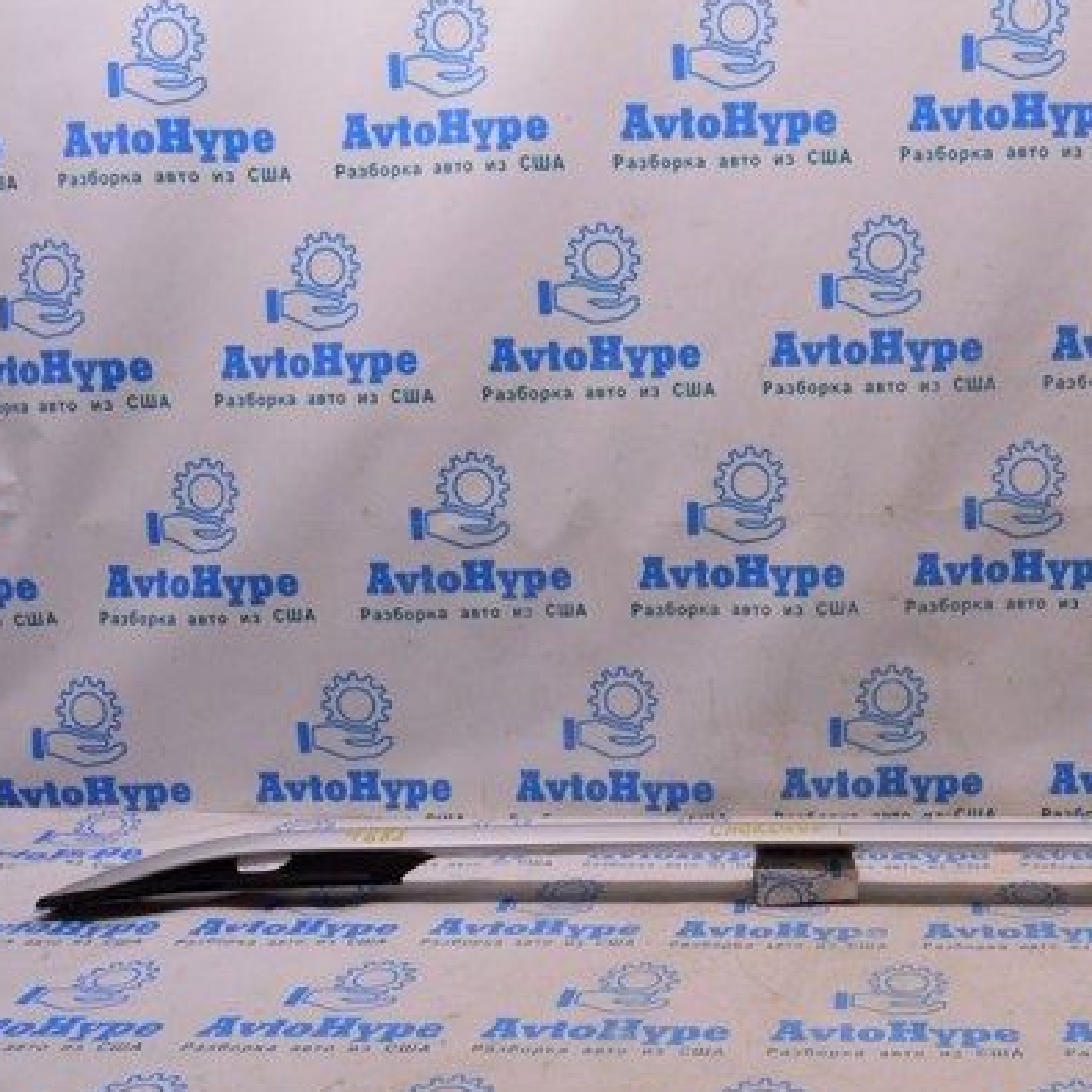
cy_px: 567
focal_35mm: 37
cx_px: 849
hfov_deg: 43.2
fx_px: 1321
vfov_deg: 44.9
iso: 1600
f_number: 8
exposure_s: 1/125
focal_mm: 18
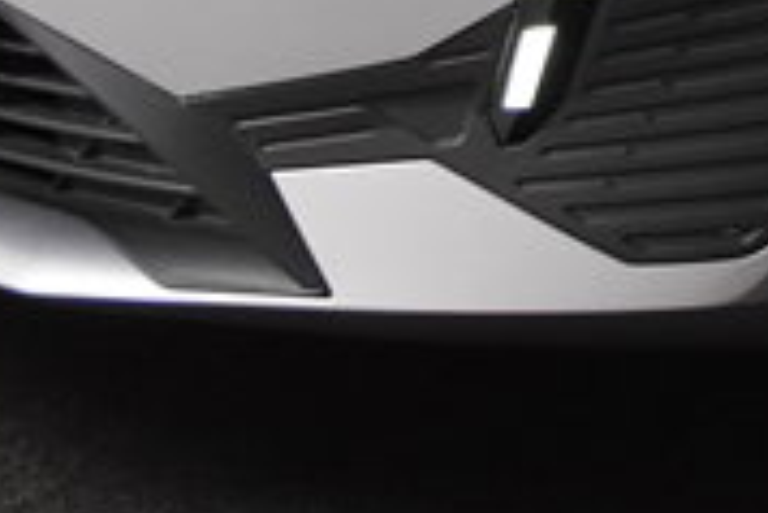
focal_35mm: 190
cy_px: -550
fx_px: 4057
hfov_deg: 10.2
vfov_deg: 7.0
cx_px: 1385
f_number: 4
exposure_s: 1/60
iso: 1600
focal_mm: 22
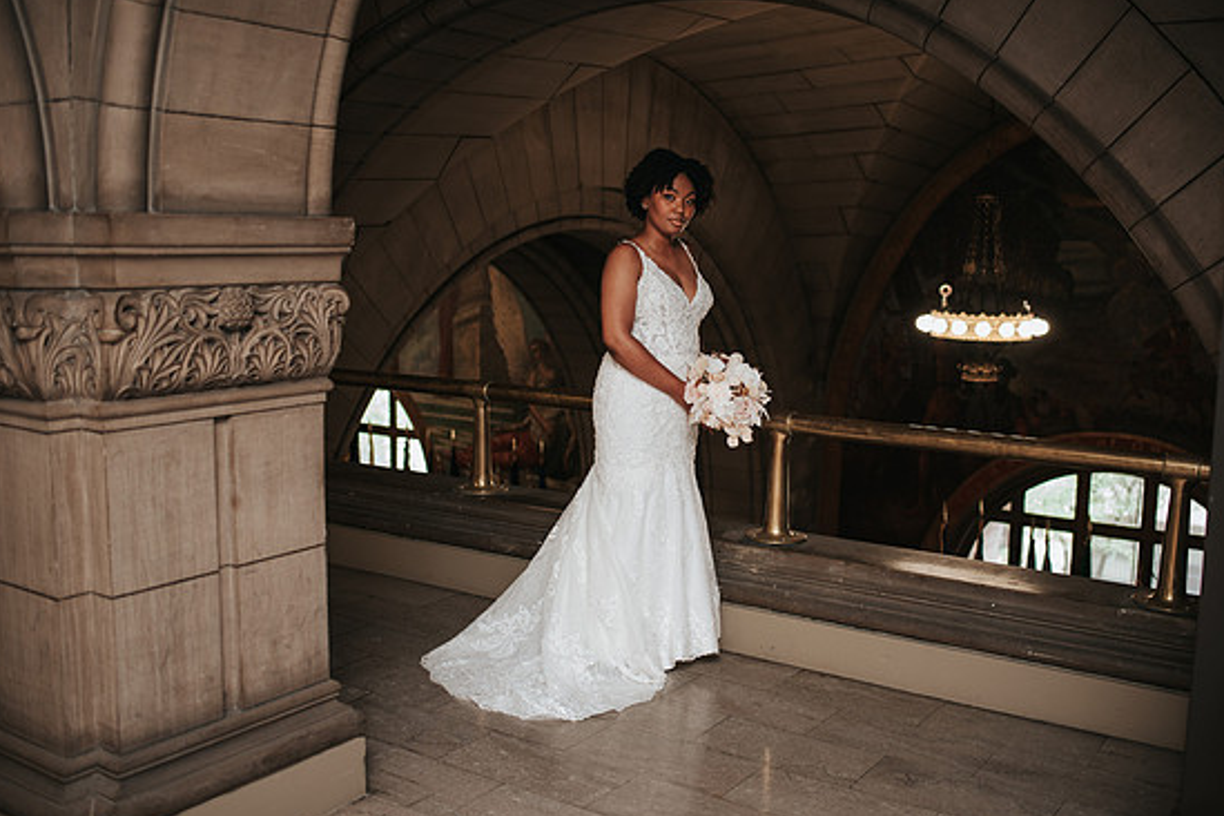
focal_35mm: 37
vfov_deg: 35.9
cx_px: 638
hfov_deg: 51.9
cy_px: 402
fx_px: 1258
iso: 900
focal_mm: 35
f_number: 2.2
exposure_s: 1/125
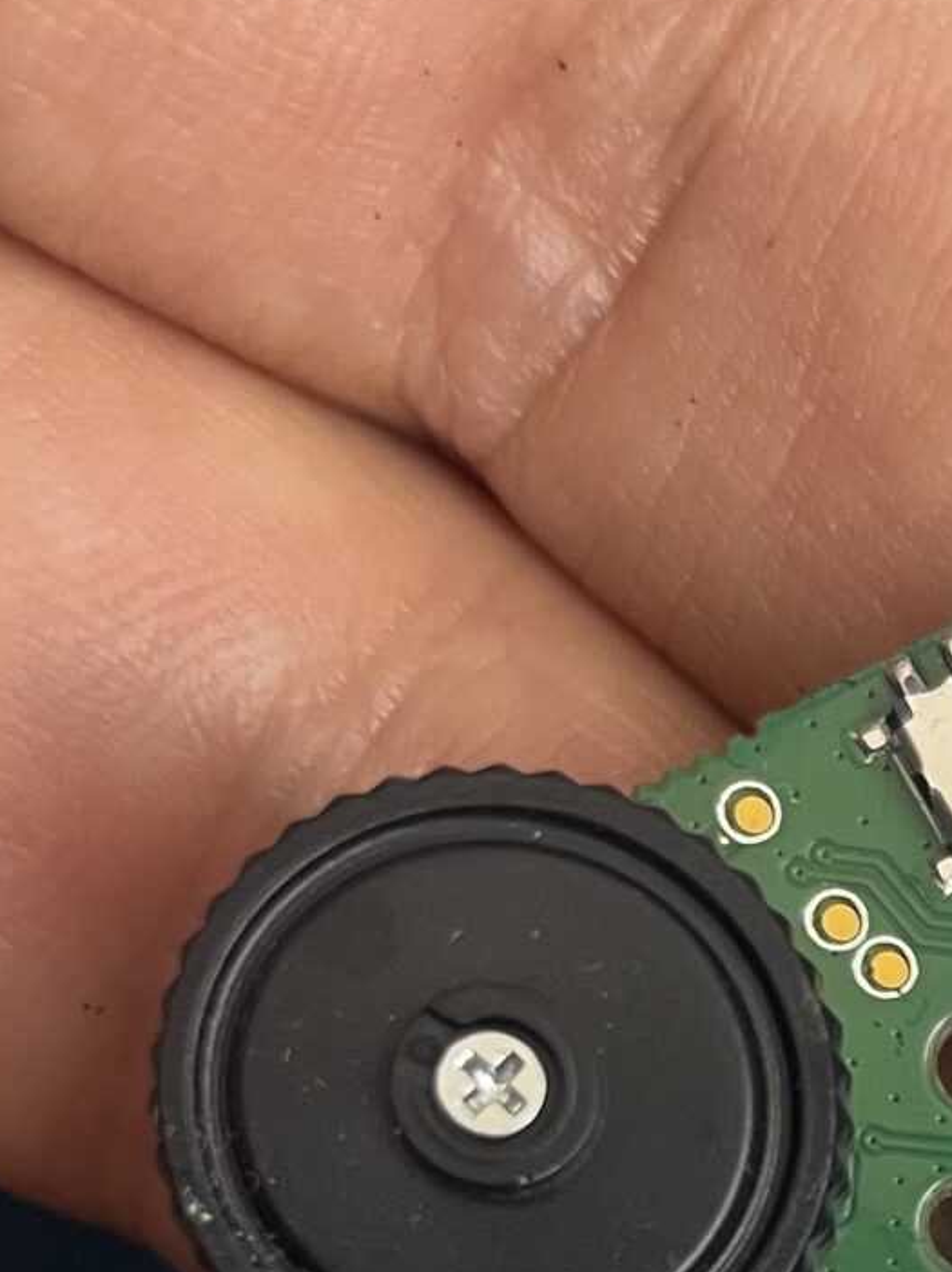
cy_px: 1831
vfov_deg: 18.6
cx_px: 1550
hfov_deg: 14.2
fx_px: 3487
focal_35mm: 95
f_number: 1.6
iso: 125
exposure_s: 1/50
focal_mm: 4.2
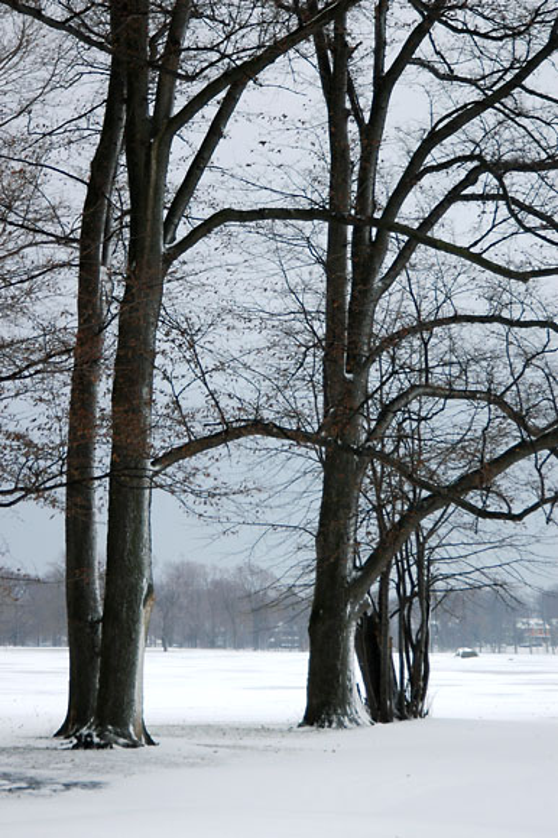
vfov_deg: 20.9
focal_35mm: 98
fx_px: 2269
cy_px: 419
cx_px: 279
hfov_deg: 14.0
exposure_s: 1/320
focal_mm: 65
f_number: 5.3
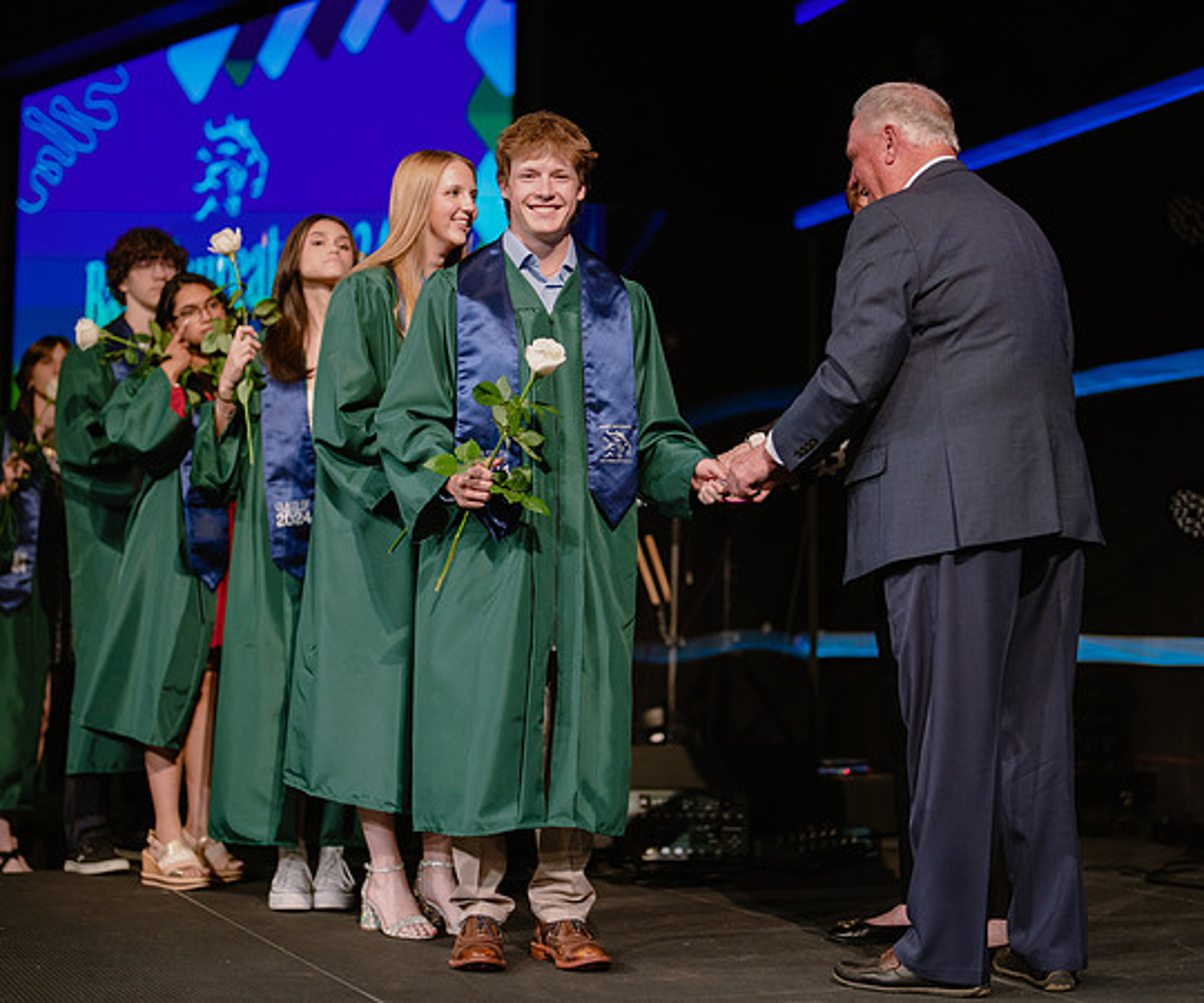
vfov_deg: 25.9
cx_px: 648
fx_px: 2182
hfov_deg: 30.8
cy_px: 483
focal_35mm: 60
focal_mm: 50
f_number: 1.2
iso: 640
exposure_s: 1/320
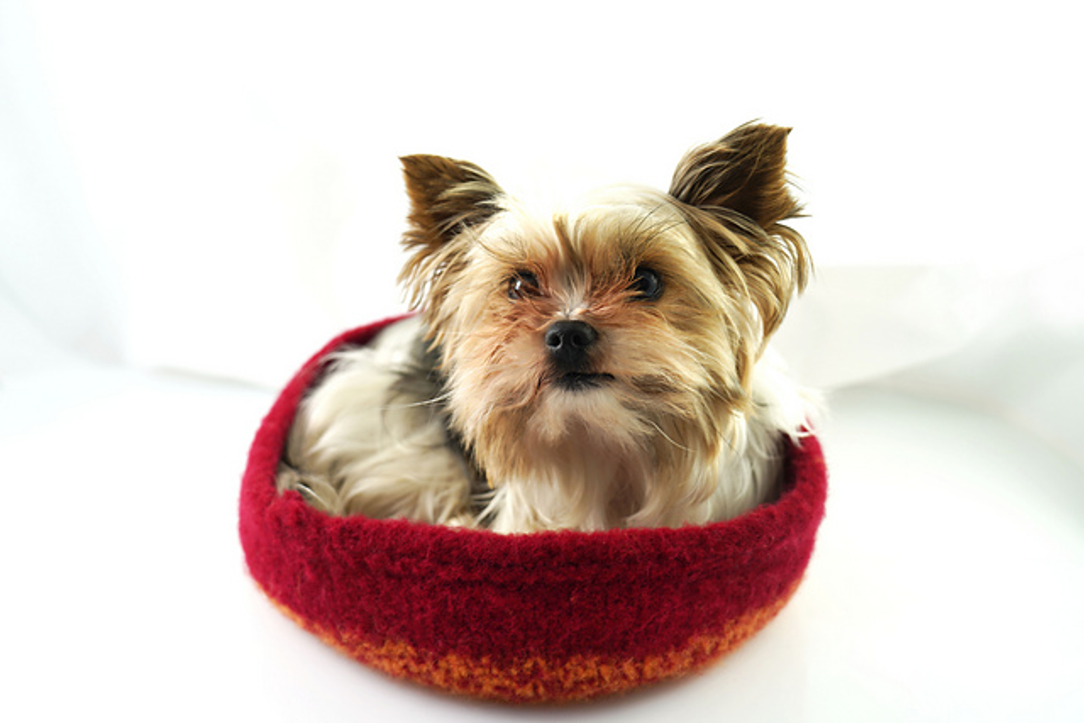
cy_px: 362
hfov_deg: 48.4
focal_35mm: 40
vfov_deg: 33.4
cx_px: 542
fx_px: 1205
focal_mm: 40
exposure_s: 1/40
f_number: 4.5
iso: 125
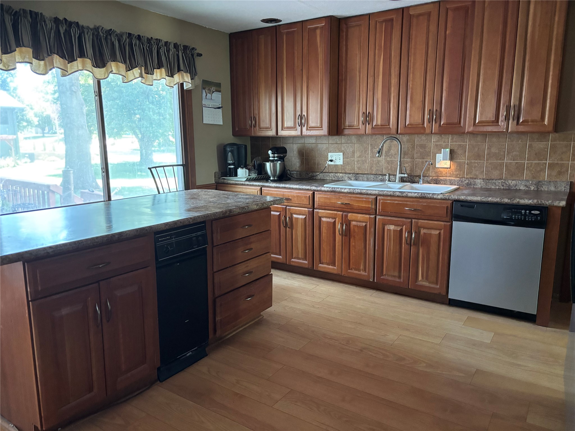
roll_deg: -0.2
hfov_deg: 67.3
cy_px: 216
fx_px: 432
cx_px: 288
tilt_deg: -10.3
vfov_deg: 53.1
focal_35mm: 26
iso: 640
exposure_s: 1/40
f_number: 1.6
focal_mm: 5.96
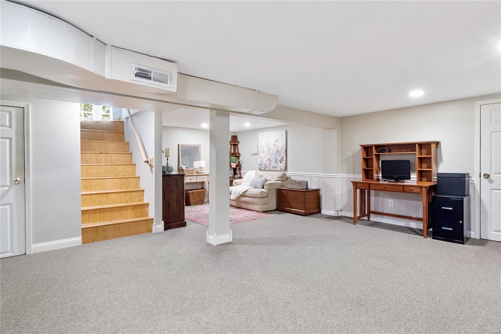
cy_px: 167
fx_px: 250
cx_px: 250
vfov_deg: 67.4
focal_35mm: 18
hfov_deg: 90.0
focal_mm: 9
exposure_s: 1
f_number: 9
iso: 400
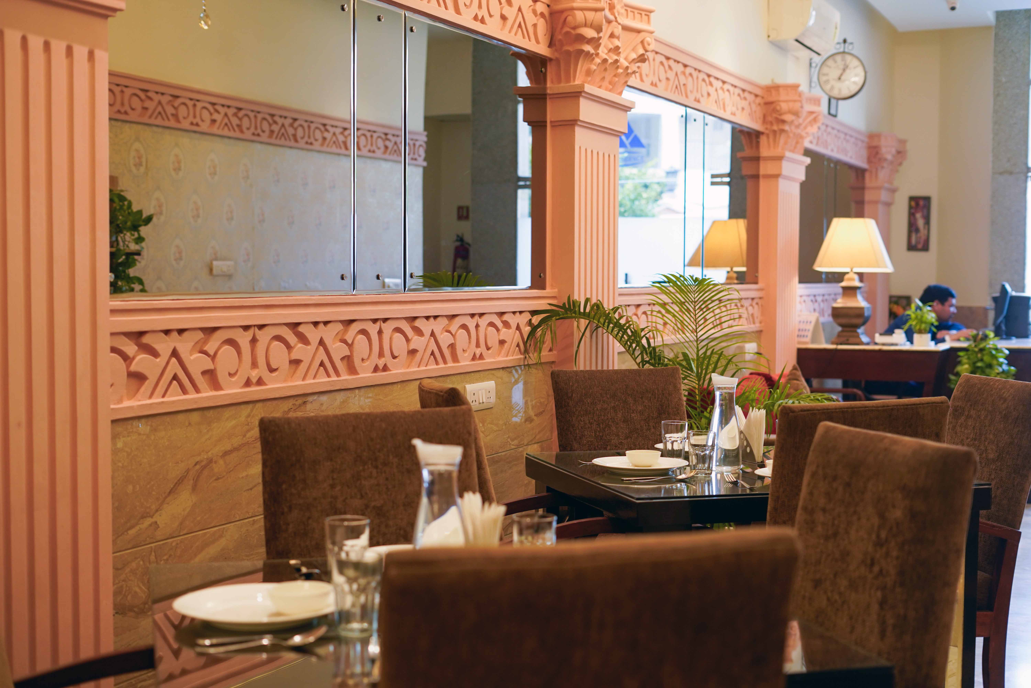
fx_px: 1432
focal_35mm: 50
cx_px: 516
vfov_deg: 27.0
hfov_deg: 39.6
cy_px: 344
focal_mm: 50
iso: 640
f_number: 2.8
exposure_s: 1/100
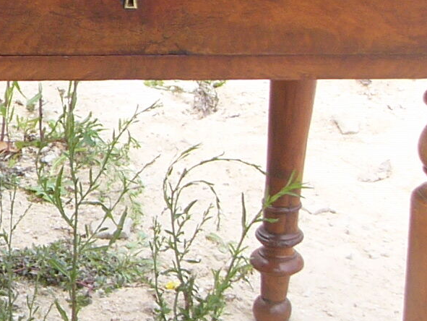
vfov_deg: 7.9
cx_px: -205
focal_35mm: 187
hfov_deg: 10.2
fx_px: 2308
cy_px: 80
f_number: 3.7
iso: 50
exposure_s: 1/100
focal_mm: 8
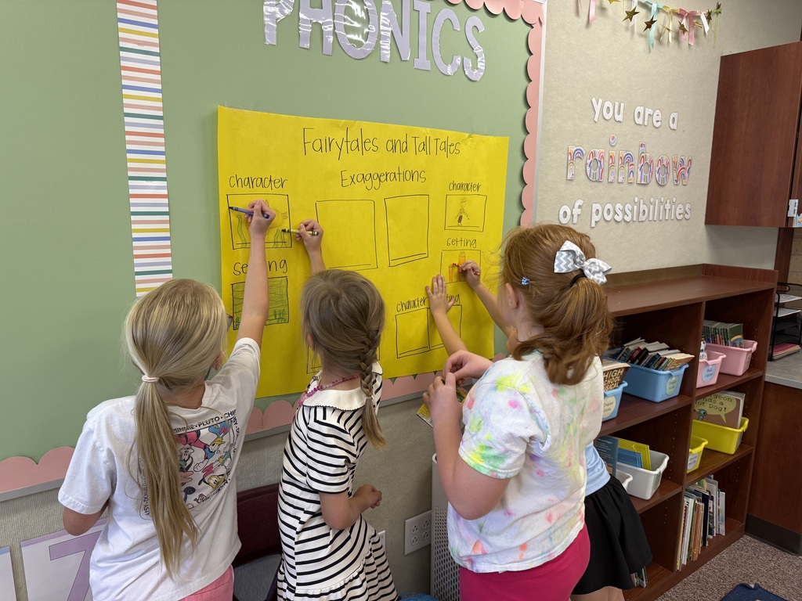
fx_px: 556
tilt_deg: -9.9
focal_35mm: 24
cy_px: 300
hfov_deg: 71.6
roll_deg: -0.2
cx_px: 401
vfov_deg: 56.8
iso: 125
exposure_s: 1/121
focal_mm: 6.76
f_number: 1.78
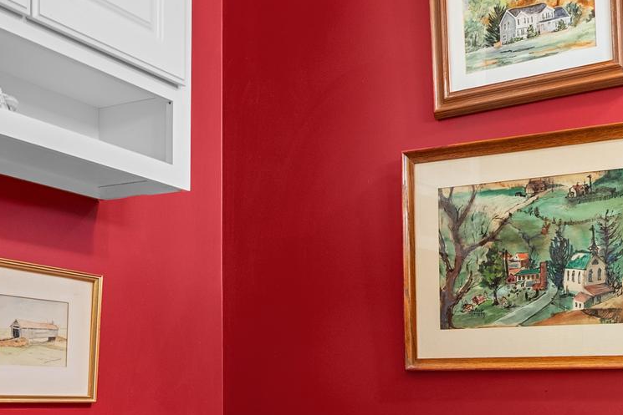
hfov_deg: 41.2
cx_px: 555
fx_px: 762
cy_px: 408
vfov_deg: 28.7
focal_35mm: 44
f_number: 8
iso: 400
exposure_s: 1/2
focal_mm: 16
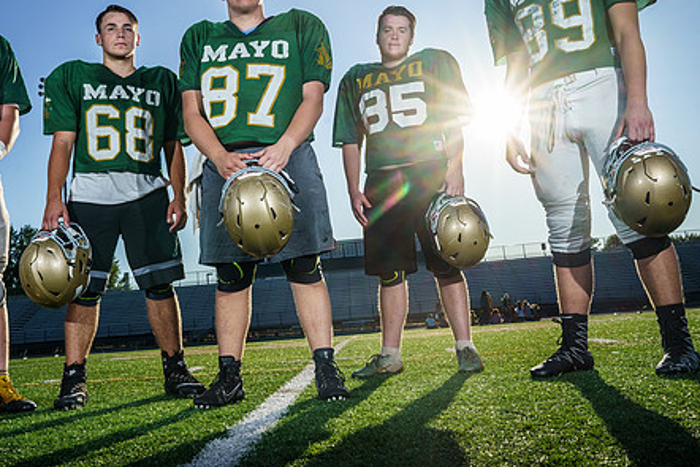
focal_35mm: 40
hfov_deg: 48.1
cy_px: 199
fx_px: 778
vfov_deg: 33.4
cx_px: 277
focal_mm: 28
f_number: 11
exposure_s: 1/200
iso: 100
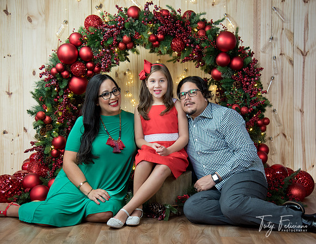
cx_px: 173
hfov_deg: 32.1
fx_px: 549
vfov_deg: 25.0
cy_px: 130
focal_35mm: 60
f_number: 4.5
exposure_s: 1/80
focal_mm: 50
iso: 1000
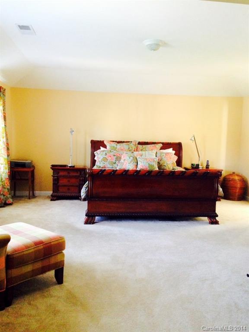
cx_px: 124
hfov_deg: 42.9
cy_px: 166
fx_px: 317
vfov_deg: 55.4
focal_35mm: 33
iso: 320
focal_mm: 4.12
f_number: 2.4
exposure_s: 1/20
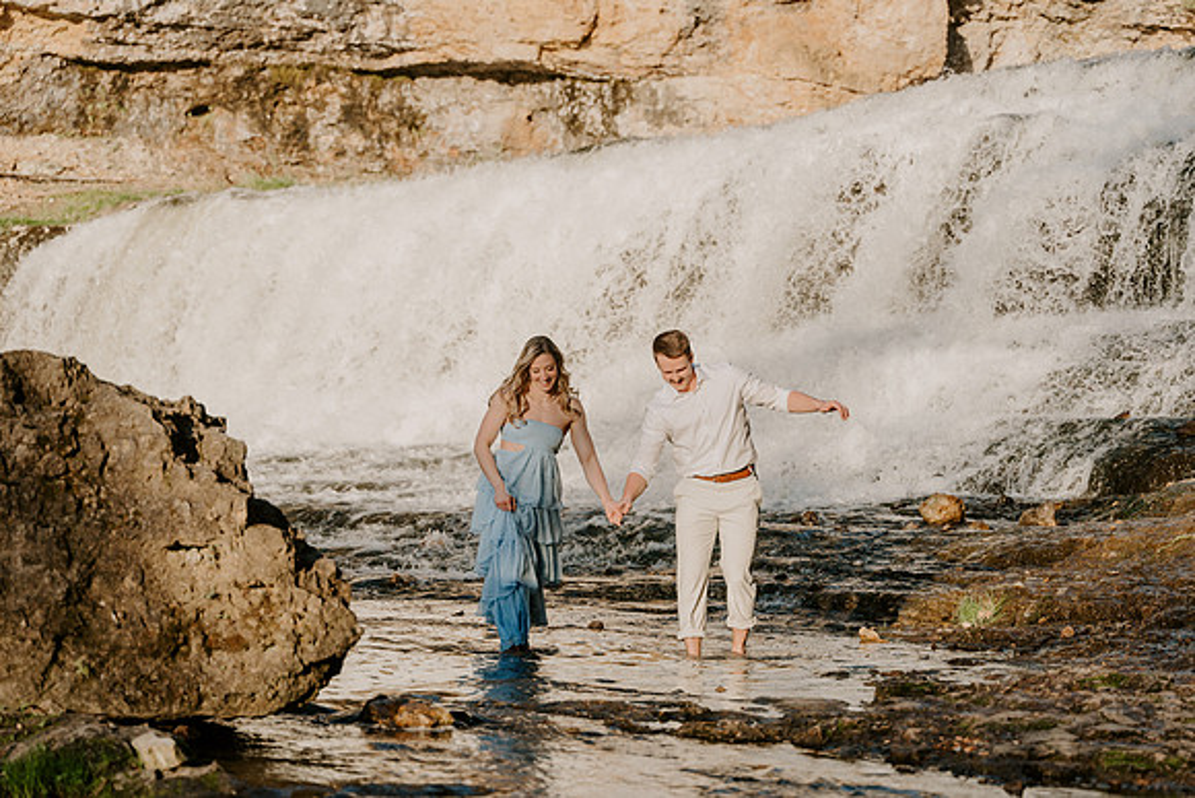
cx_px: 628
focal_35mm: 78
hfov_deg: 26.1
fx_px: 2580
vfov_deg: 17.6
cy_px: 420
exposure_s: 1/640
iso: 125
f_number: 2.8
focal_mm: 70
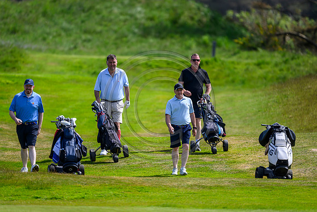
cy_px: 106
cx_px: 158
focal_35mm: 560
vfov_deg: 2.5
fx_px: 4932
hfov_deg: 3.7
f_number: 4
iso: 500
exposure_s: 1/2500
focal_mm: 560
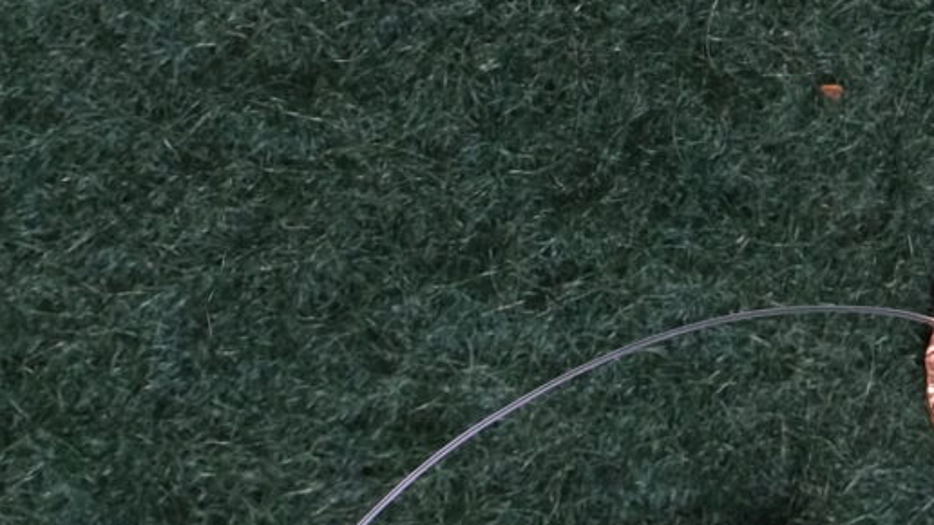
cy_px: -447
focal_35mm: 431
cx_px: 1181
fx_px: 10672
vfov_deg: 2.8
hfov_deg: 5.0
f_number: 8
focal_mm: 55
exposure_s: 1/80
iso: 400
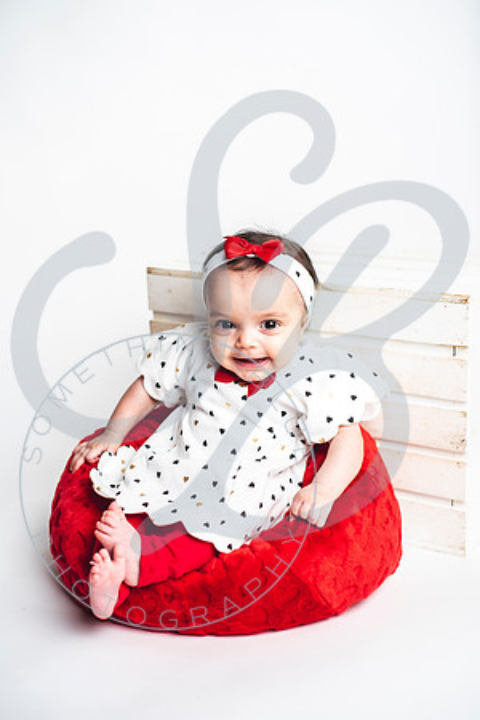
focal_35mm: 50
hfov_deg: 27.0
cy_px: 360
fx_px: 1000
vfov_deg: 39.6
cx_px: 240
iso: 64
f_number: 2.8
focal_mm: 50
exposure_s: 1/200
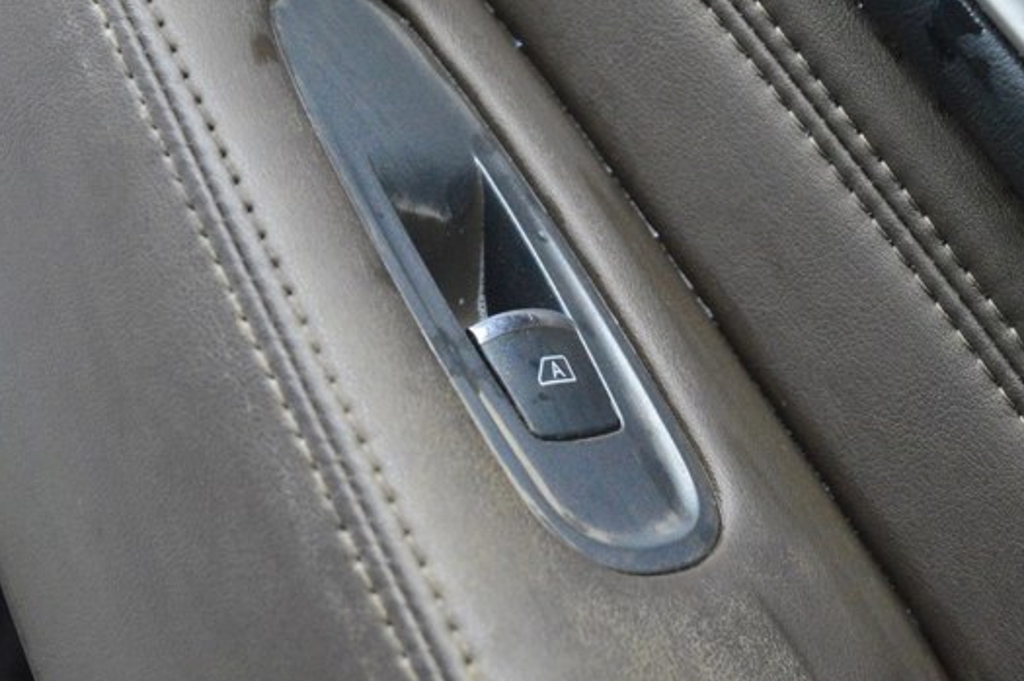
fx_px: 2859
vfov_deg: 13.6
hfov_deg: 20.3
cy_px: 305
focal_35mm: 101
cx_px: 497
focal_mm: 55
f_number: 5.6
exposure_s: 1/125
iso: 6400
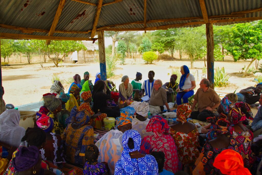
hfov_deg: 57.2
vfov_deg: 40.0
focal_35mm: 33
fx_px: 240
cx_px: 131
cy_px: 88
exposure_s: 1/50
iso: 250
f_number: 11
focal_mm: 22
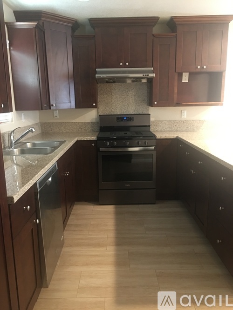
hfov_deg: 48.2
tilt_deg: -10.5
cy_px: 155
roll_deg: +0.8
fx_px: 260
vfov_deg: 61.7
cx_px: 116
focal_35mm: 29
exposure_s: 1/4
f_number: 2.2
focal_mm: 4.15
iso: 64
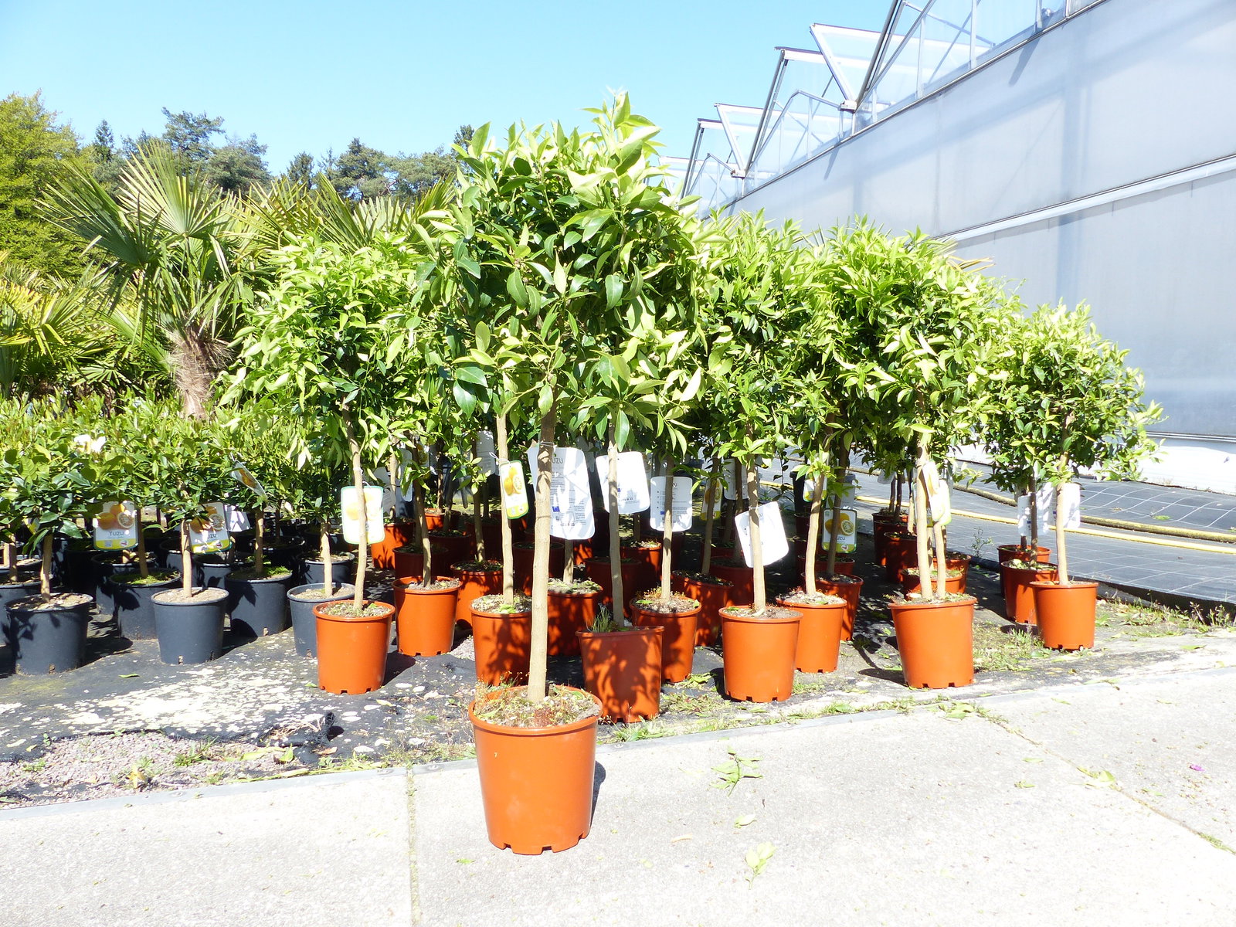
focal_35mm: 25
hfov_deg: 69.4
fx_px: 893
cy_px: 464
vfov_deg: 54.9
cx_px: 618
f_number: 4
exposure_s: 1/320
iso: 100
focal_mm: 4.5
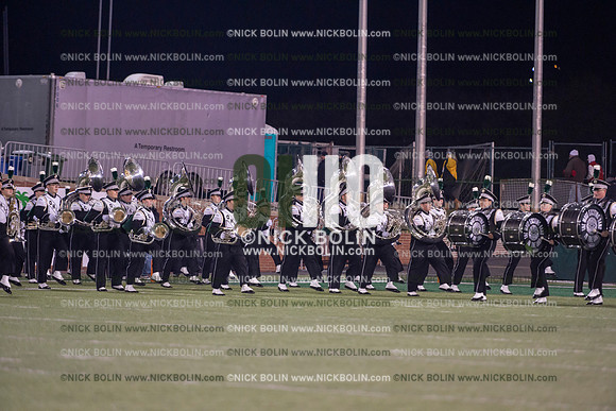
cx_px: 308
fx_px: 3423
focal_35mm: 200
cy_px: 206
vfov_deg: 6.9
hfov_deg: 10.3
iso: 2500
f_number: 2.8
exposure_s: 1/1250
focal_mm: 200
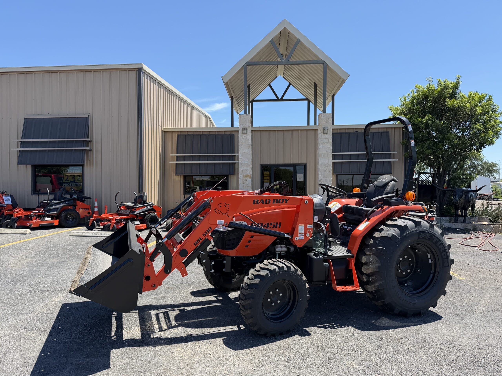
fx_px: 348
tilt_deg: +1.2
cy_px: 188
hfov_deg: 71.6
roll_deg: +1.3
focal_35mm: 24
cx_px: 251
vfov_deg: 56.8
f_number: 1.78
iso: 80
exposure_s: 1/2370
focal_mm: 6.76
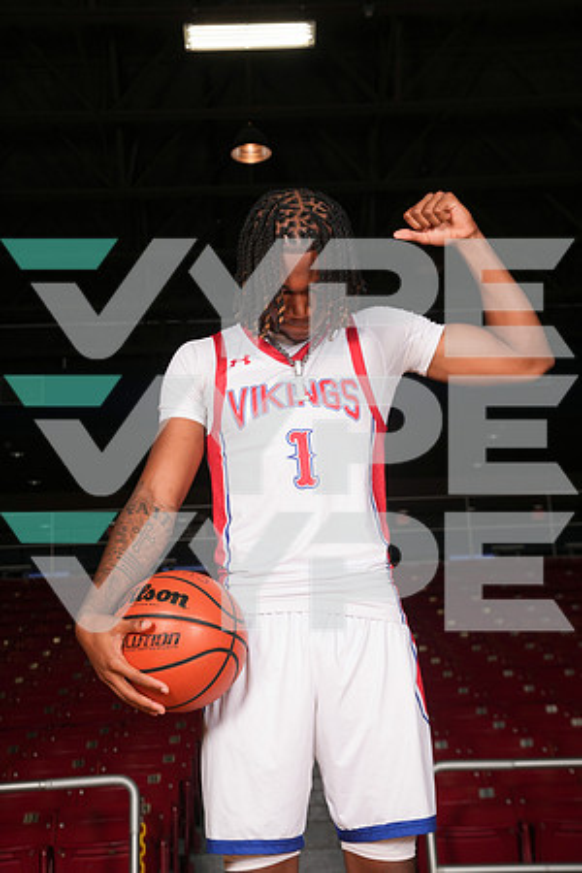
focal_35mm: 59
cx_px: 291
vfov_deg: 33.9
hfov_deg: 23.0
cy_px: 436
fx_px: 1431
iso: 400
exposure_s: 1/200
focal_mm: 59
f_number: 8
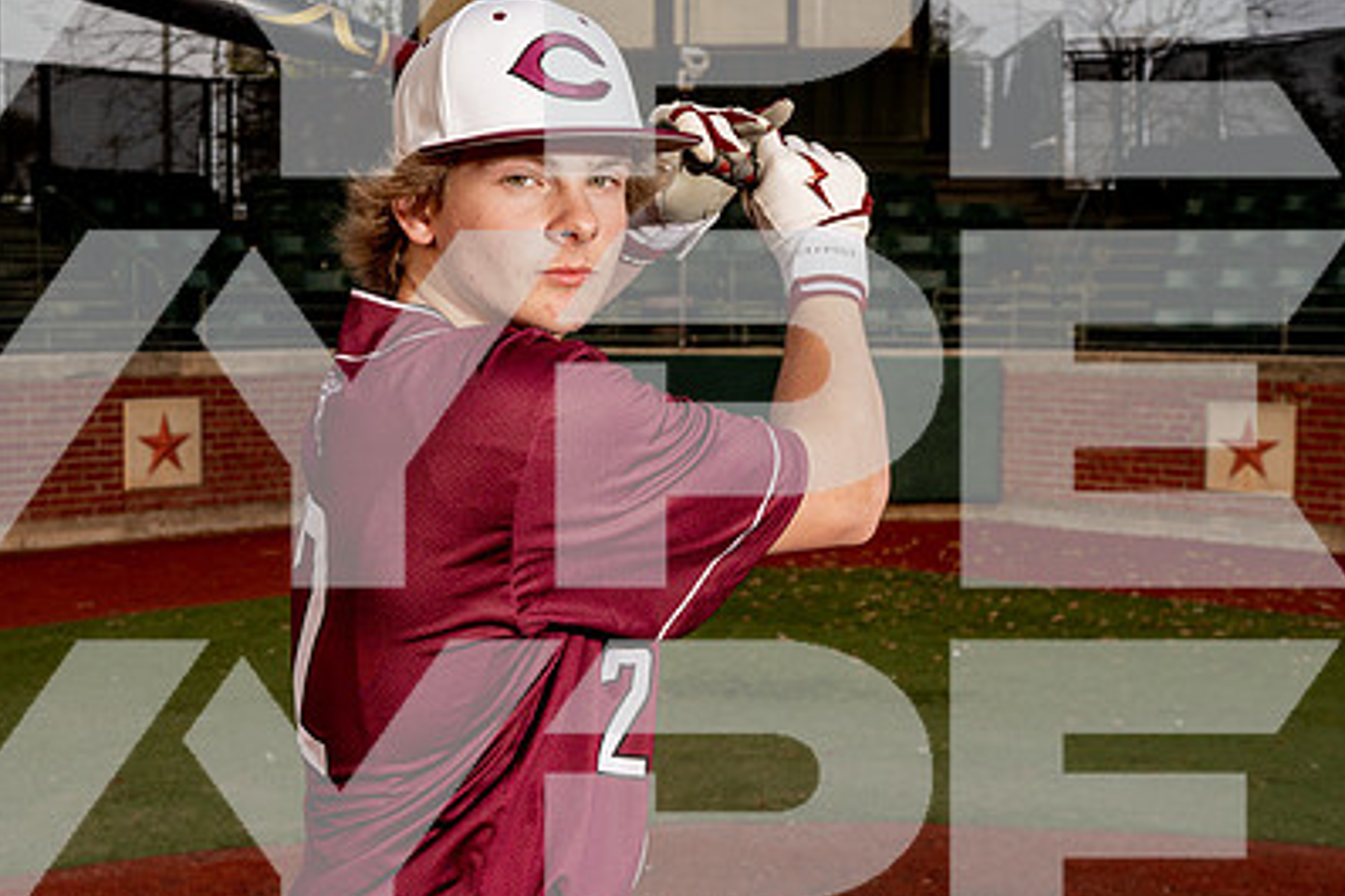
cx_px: 490
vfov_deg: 26.5
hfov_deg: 38.6
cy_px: 411
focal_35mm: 51
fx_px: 1905
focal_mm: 35
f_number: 6.3
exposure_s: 1/250
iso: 500
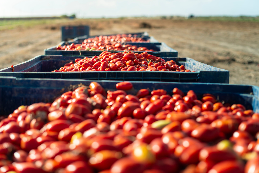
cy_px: 86
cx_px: 130
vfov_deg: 27.0
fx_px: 360
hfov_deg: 39.6
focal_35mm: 50
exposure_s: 1/2500
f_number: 1.8
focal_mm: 50
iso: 100
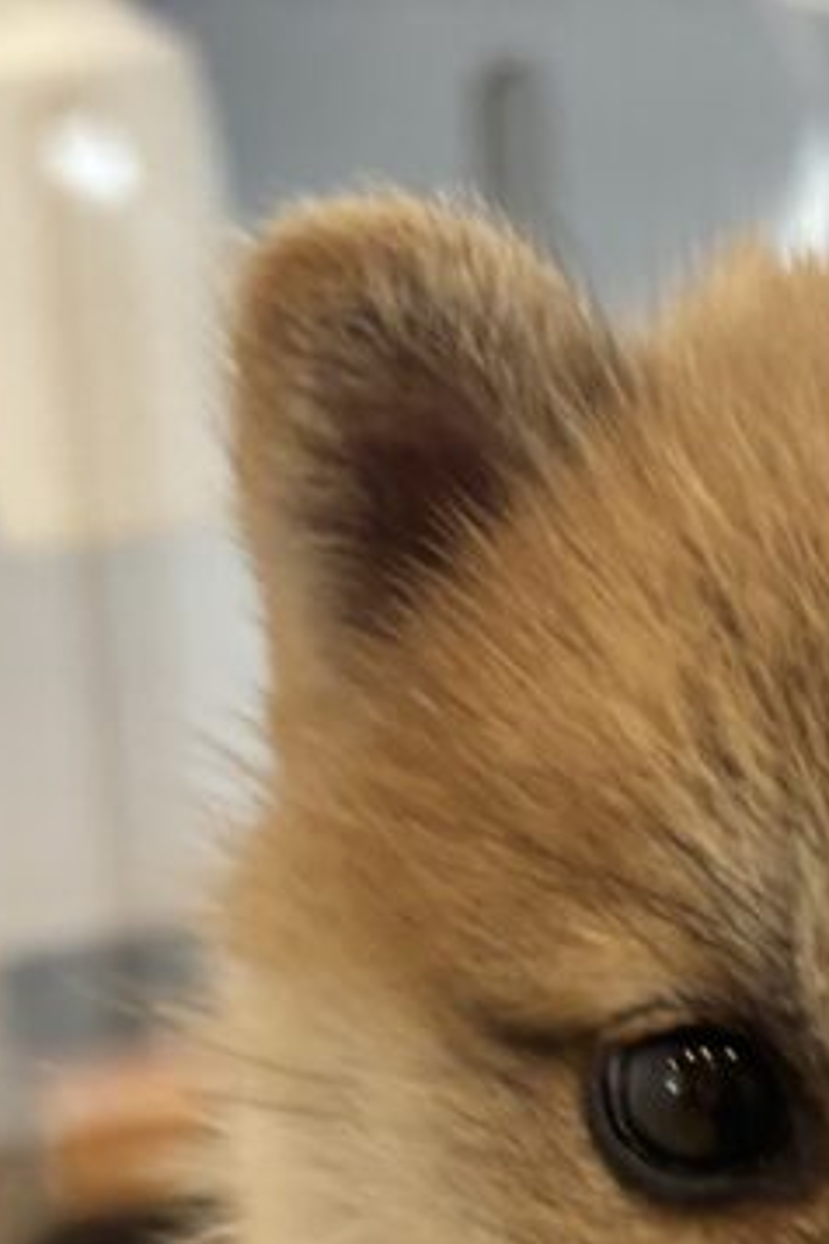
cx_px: 1372
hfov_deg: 13.8
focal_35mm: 91
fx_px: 3143
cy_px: 1565
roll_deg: +1.6
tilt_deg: -13.3
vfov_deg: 20.6
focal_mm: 5.96
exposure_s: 1/100
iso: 100
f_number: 1.6
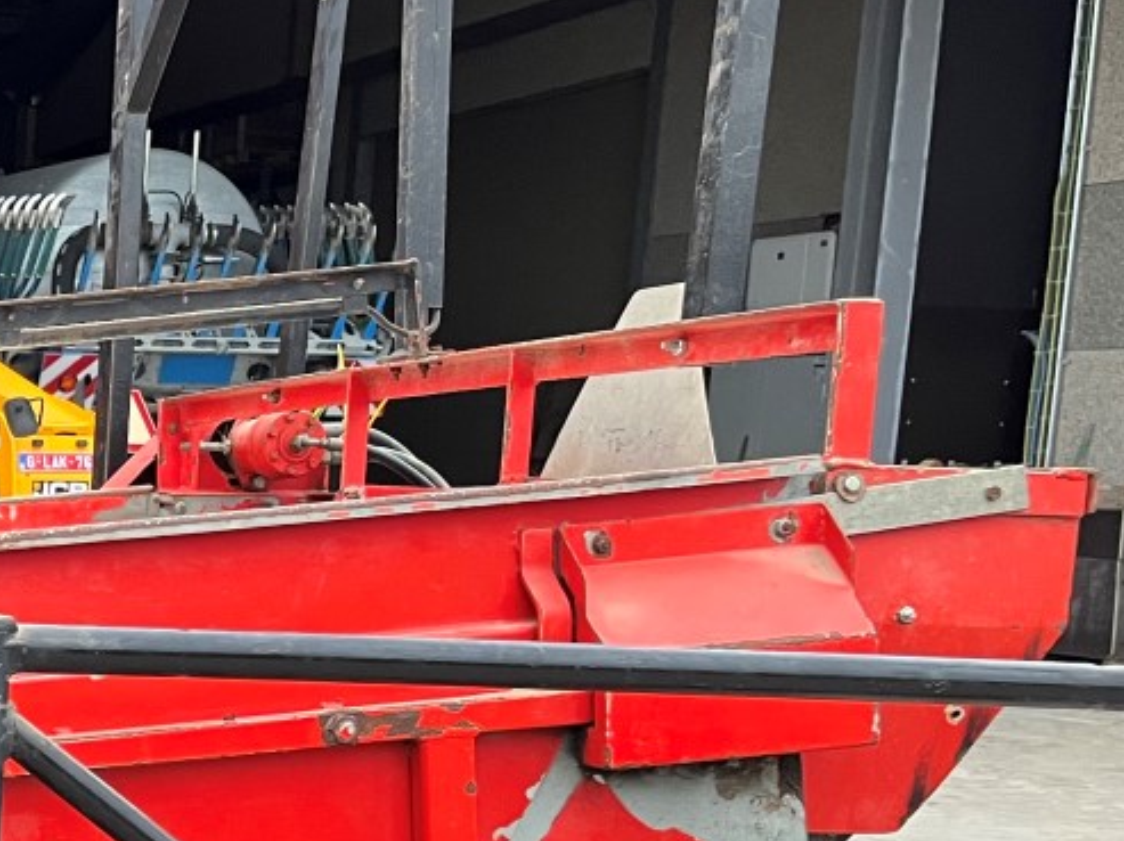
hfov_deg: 22.1
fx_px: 2466
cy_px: 839
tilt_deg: -7.9
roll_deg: -0.6
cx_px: -472
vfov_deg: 18.8
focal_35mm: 76
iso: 200
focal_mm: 5.1
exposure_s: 1/60
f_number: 1.6
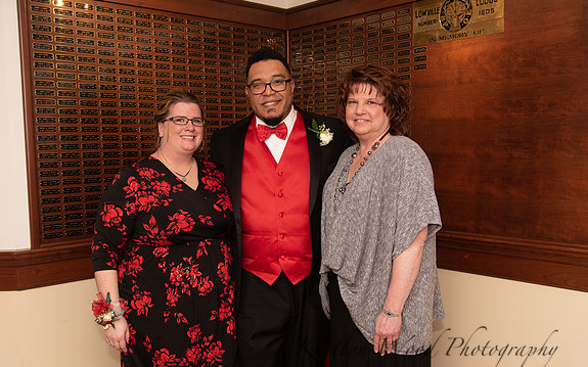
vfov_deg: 35.3
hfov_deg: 54.0
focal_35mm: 36
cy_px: 190
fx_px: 577
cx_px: 295
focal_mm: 35
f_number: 4
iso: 800
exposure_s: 1/200
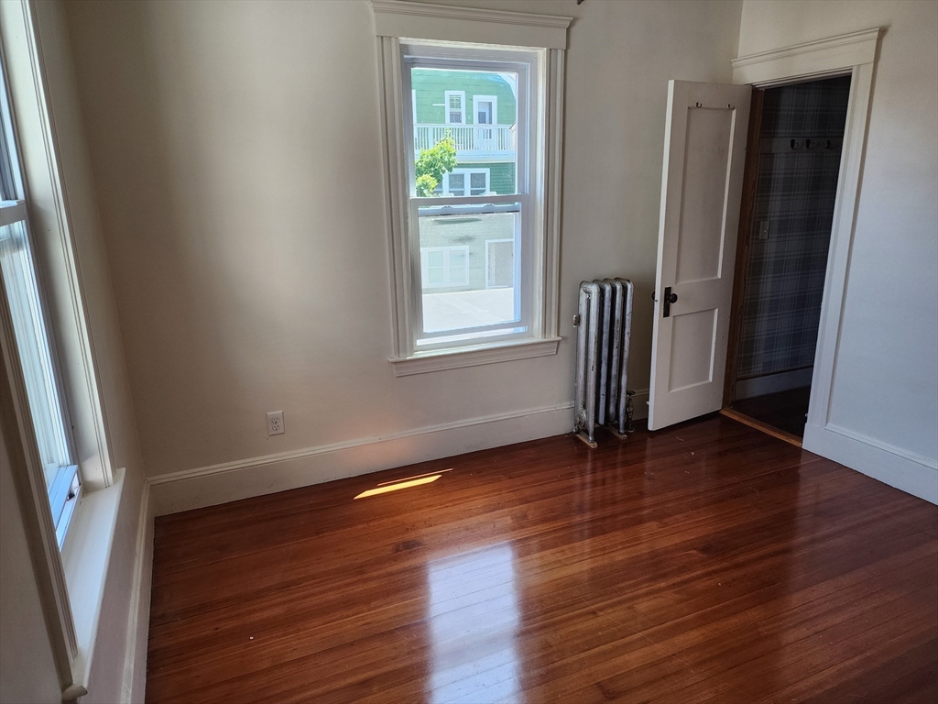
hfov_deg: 73.9
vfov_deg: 58.9
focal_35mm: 23
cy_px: 352
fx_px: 623
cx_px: 469
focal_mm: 6.4
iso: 125
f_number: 1.8
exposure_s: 1/180
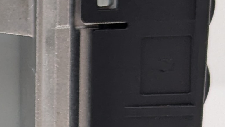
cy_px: 104
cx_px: -256
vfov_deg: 4.4
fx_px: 1653
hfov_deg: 7.4
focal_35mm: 277
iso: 122
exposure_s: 1/120
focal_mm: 6.81
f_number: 1.85
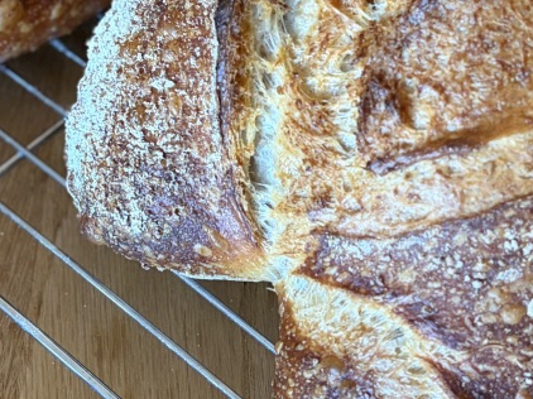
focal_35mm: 88
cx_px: 282
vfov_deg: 16.6
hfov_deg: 22.3
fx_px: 1354
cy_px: 50
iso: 250
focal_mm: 5.96
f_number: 1.6
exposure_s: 1/50
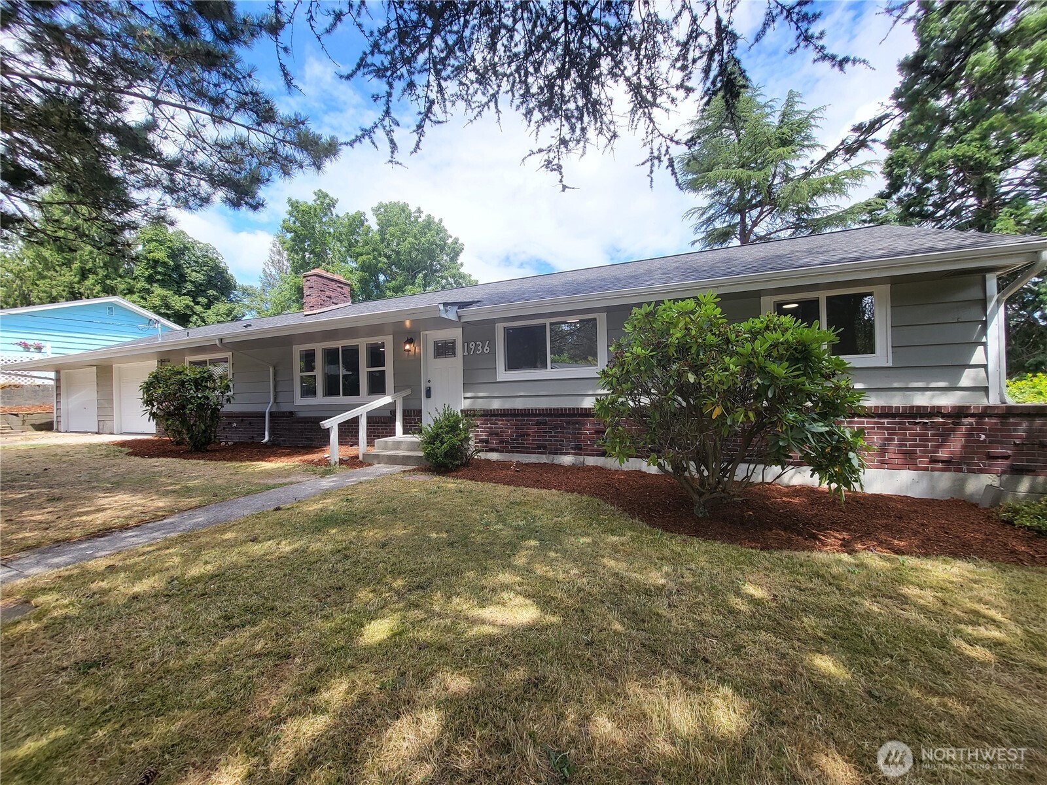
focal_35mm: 13
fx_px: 393
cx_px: 524
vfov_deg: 89.9
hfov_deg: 106.2
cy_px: 392
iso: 32
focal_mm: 1.74
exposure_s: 1/231
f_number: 2.2
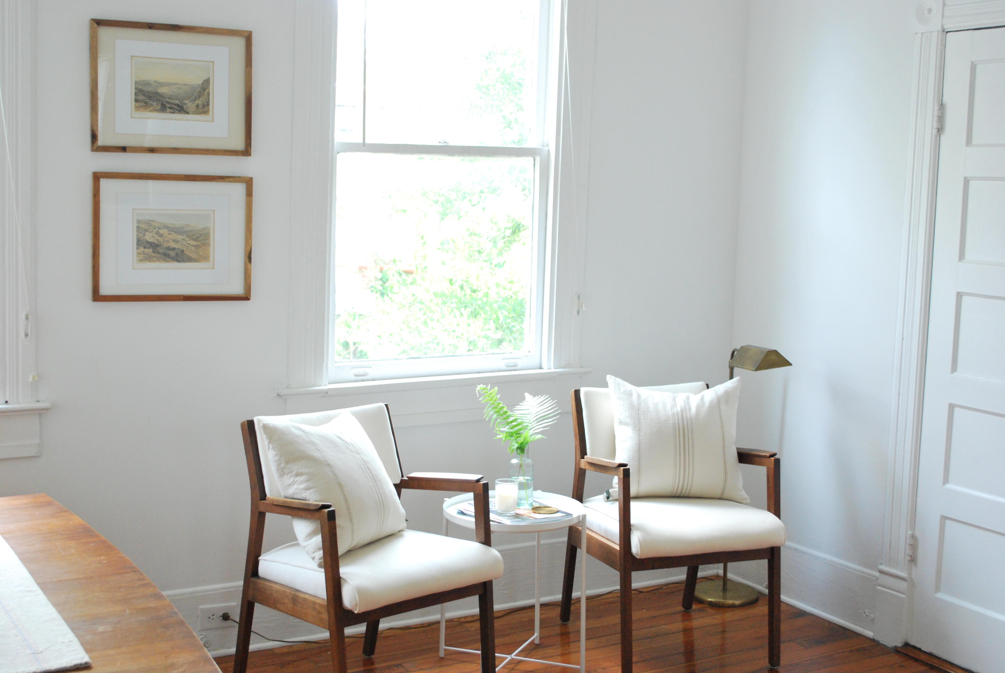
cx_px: 502
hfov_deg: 41.1
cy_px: 336
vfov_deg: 28.1
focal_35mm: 48
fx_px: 1342
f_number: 4.8
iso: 800
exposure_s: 1/60
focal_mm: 32
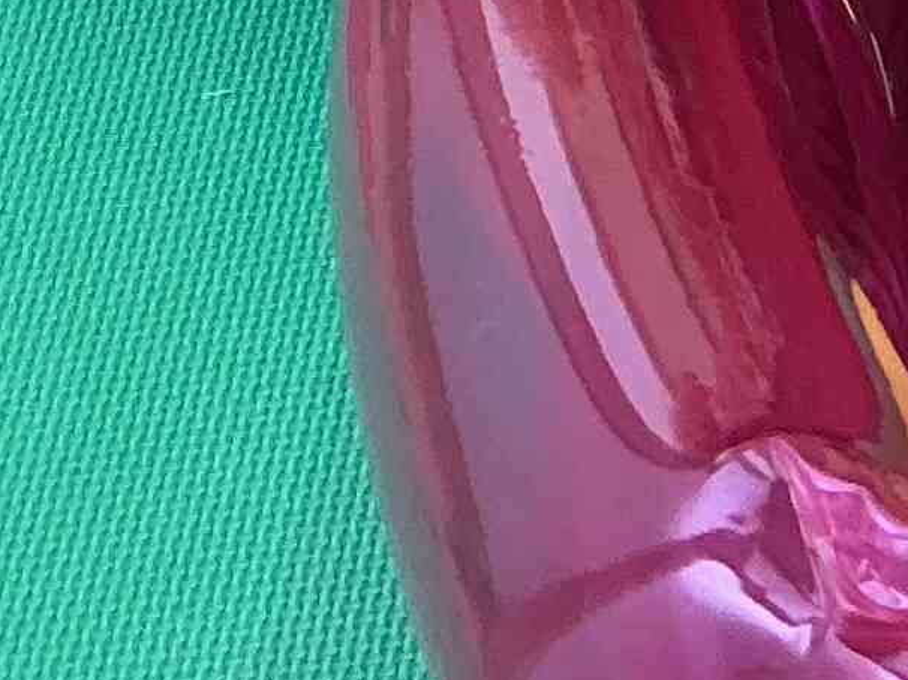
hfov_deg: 9.4
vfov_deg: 7.1
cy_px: -1120
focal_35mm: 193
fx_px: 5061
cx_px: 2011
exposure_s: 1/120
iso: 40
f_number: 1.8
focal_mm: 3
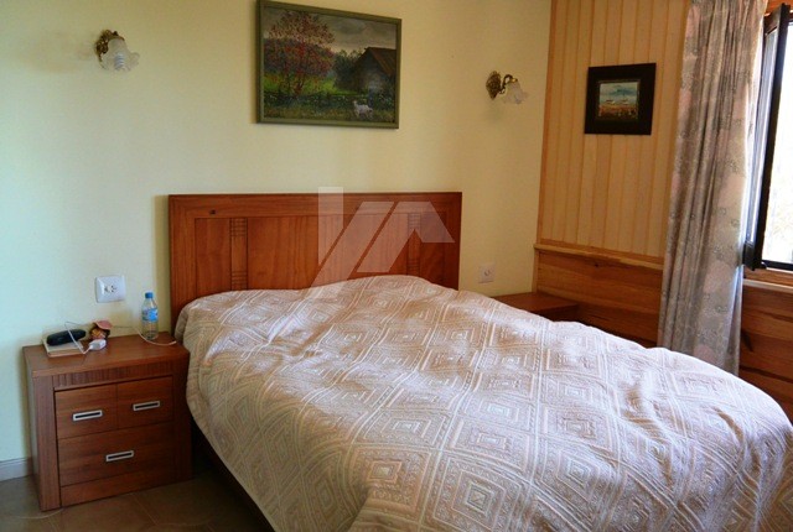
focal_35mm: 32
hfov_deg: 58.6
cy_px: 266
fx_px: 707
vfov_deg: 41.3
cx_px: 396
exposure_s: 1/125
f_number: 3.8
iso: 800
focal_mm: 12
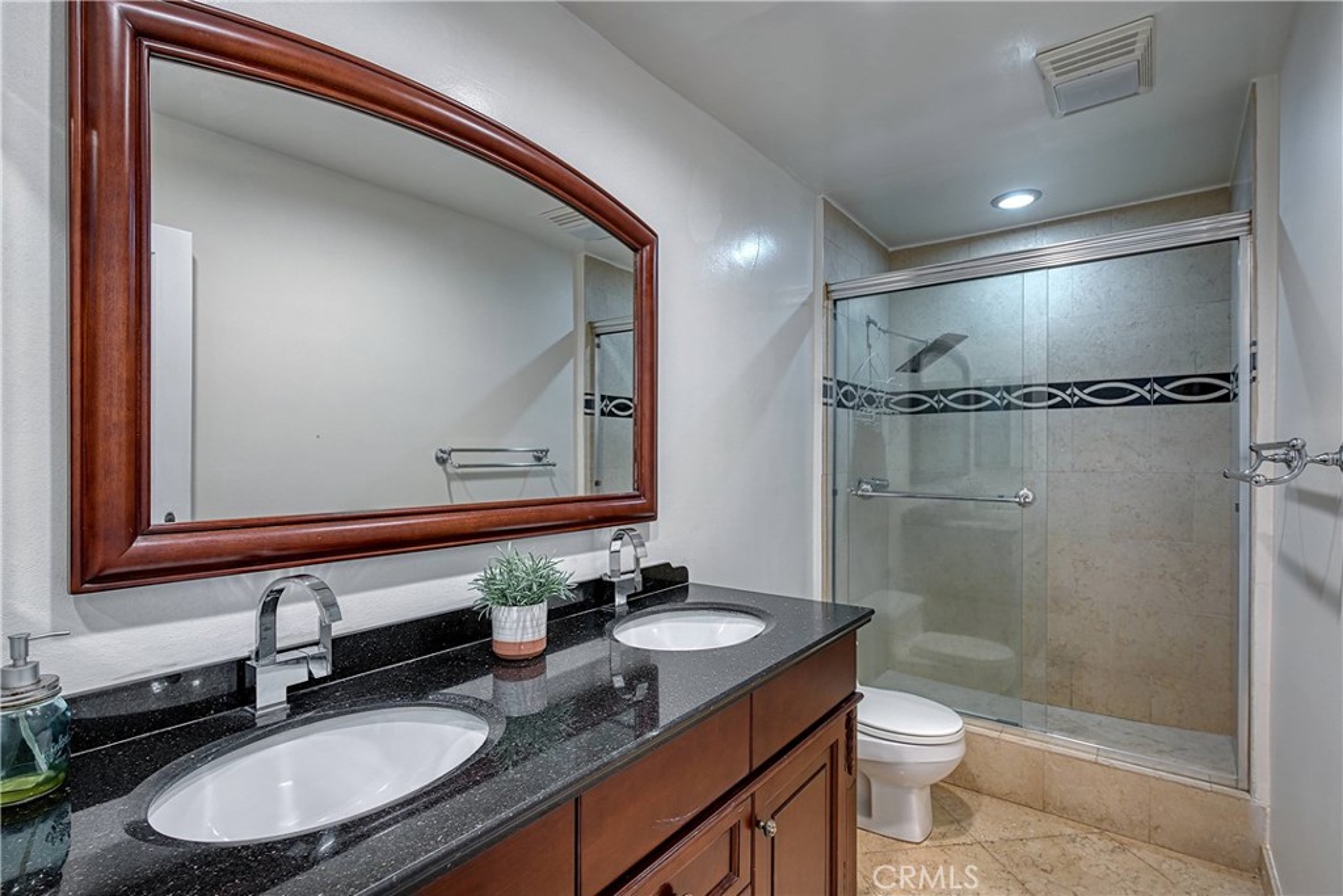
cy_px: 448
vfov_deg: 70.5
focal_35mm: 17
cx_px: 672
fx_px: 634
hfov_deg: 93.3
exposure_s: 1/2
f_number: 8
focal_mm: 17
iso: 100
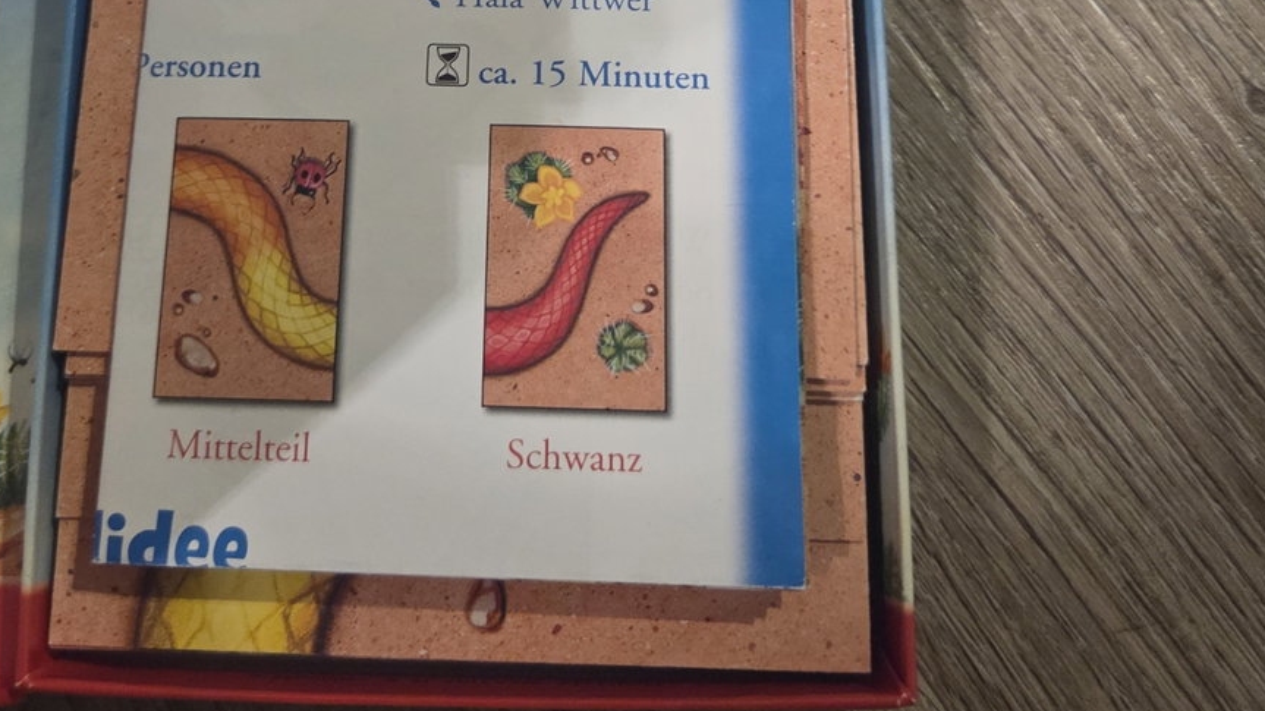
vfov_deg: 23.4
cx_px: 493
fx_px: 1610
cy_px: -73
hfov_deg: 42.6
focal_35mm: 48
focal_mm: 5.4
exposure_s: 1/100
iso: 1600
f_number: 1.8
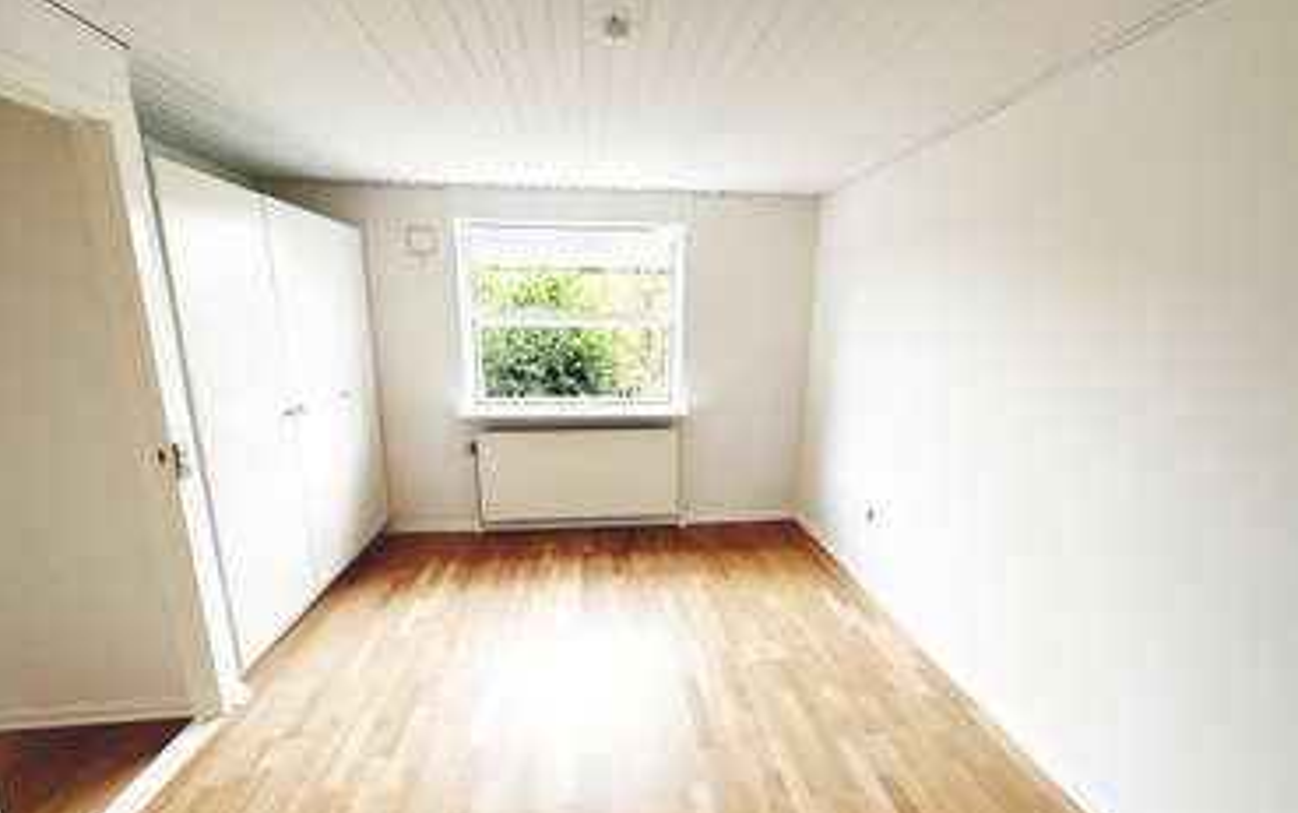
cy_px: 429
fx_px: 531
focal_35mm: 15
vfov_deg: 74.8
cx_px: 649
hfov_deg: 101.4
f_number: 2.2
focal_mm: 2.22
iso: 320
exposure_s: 1/62
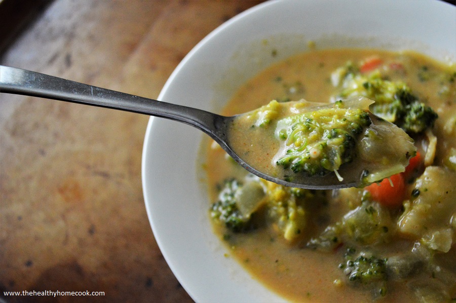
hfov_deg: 46.4
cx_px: 228
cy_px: 152
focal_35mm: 42
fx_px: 531
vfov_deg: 31.8
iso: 3200
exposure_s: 1/160
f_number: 4.5
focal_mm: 28
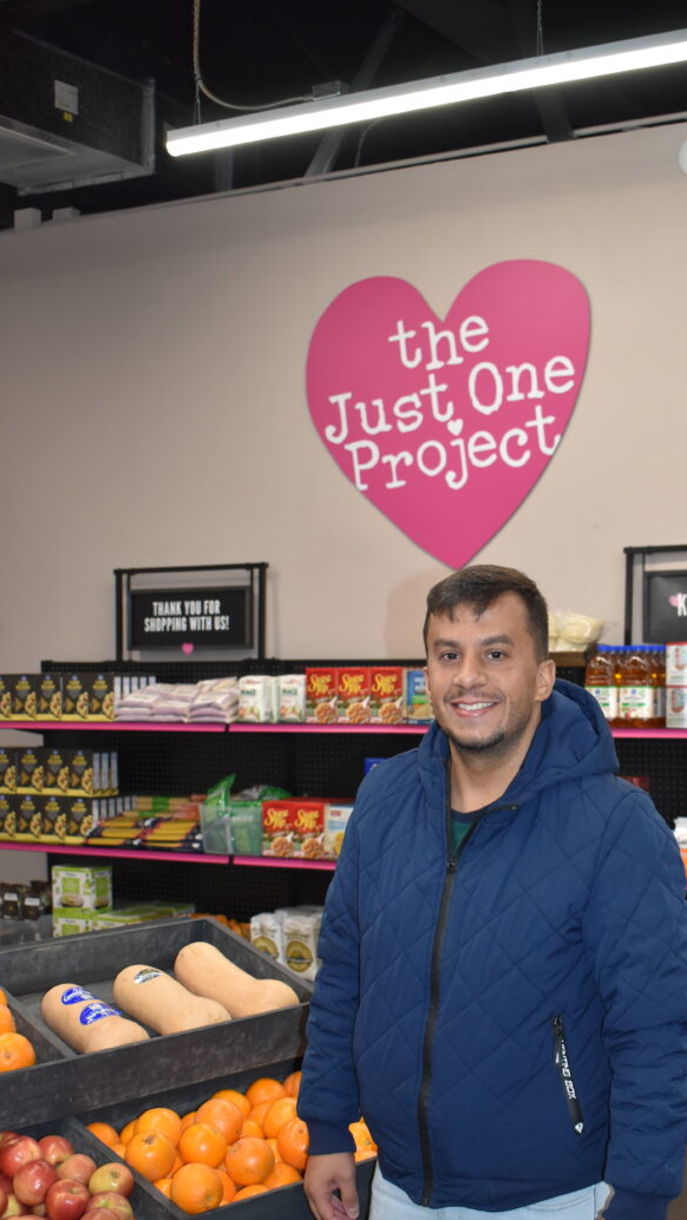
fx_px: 1586
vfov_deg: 42.0
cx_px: 443
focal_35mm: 49
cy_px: 677
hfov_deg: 24.4
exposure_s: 1/125
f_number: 4.2
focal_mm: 28
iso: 800
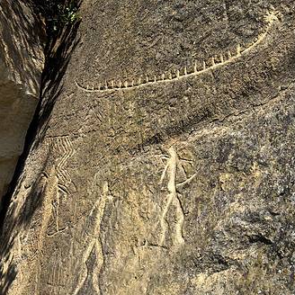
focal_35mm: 46
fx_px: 444
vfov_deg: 36.8
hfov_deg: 36.8
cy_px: 145
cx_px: 151
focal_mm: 6.76
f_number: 1.8
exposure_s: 1/4000
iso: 64
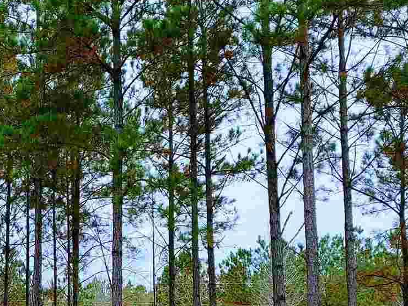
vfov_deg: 20.2
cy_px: 249
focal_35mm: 72
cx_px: 92
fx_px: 849
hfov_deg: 26.6
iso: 50
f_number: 1.8
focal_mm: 5.58
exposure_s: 1/344
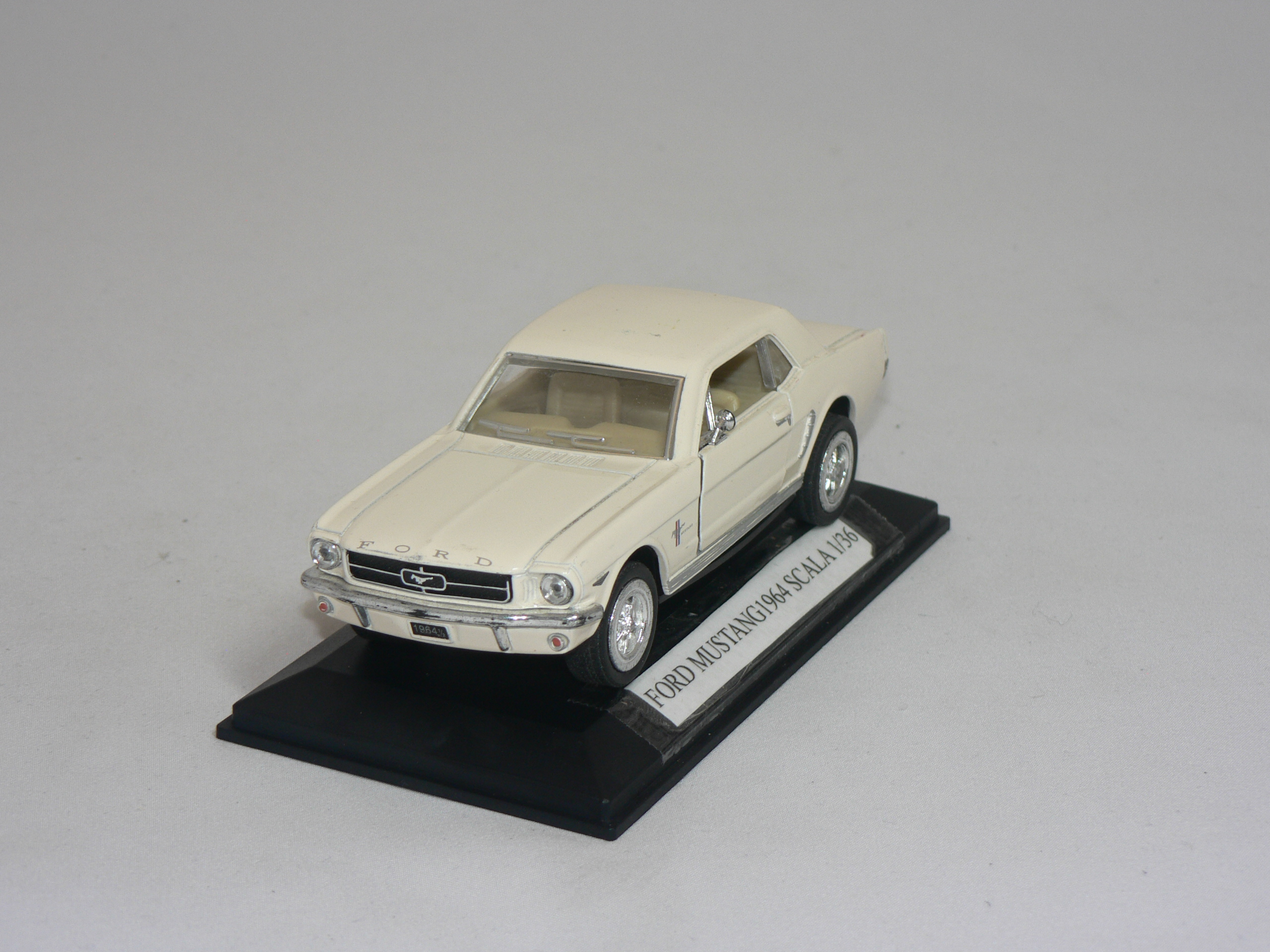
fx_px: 3155
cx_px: 635
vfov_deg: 17.2
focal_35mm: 86
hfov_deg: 22.8
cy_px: 476
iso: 80
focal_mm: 14.3
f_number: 3.2
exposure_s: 1/60
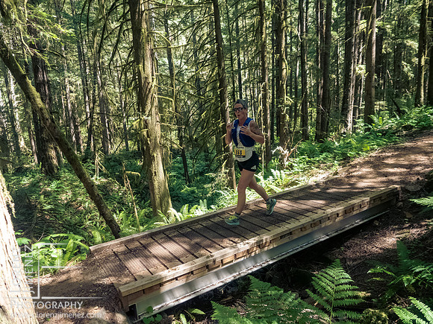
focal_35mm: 24
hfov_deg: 71.6
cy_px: 162
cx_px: 216
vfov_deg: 56.8
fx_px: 300
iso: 3200
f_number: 2.8
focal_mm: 12
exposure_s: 1/1000
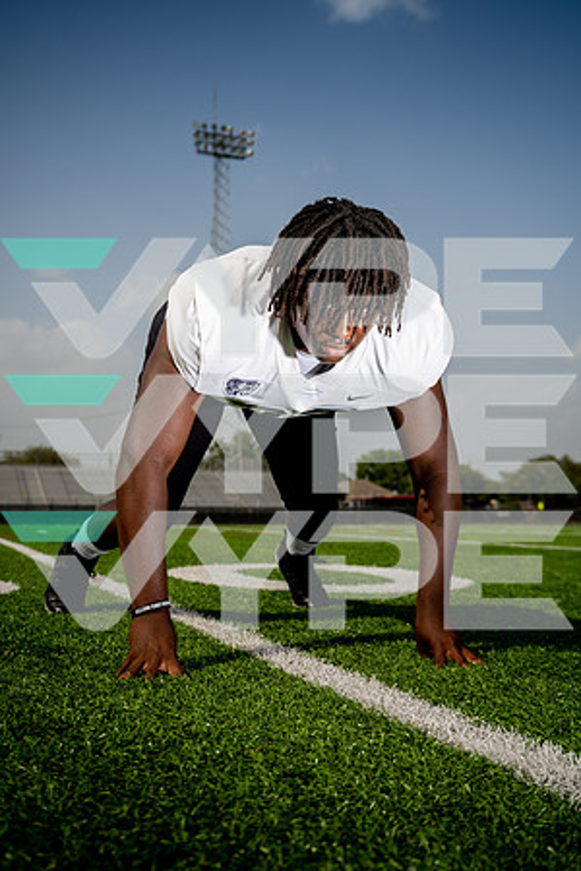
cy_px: 436
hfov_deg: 35.1
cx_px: 290
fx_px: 920
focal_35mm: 38
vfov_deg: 50.7
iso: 100
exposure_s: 1/1250
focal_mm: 38
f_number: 4.5
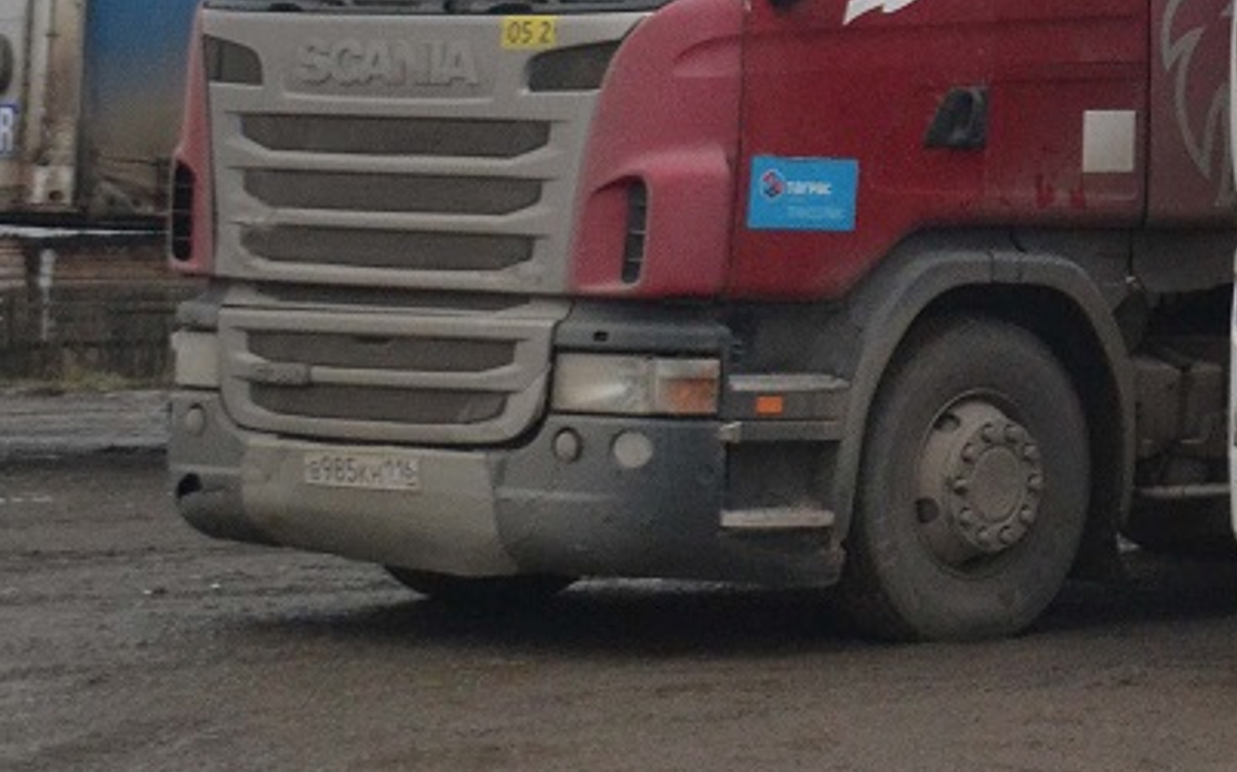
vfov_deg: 9.4
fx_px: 4617
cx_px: 1797
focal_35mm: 137
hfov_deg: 14.4
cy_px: -274
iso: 1400
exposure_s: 1/500
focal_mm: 30
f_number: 4.5
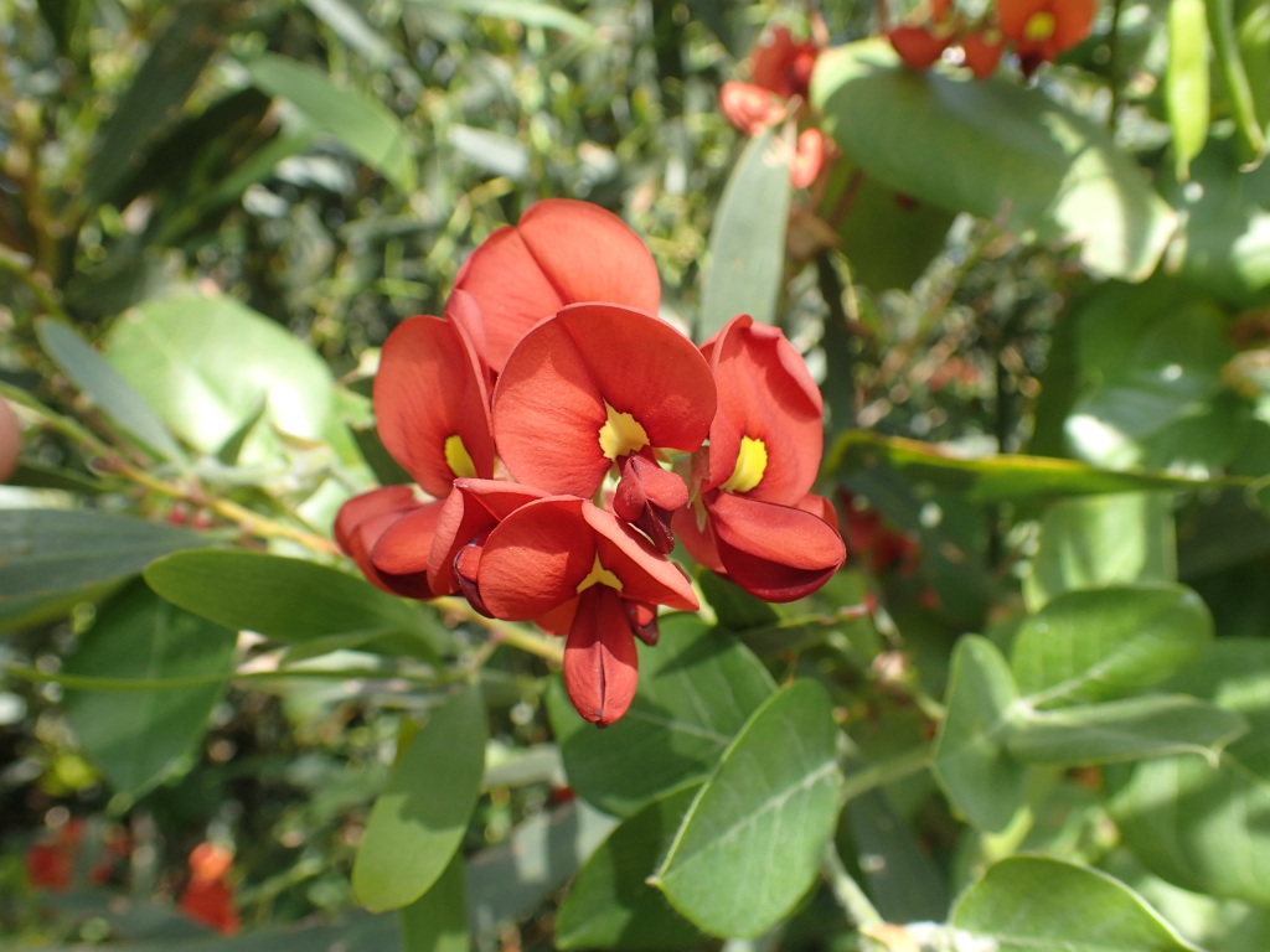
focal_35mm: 30
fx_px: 1101
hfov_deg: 60.0
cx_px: 635
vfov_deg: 46.8
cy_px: 476
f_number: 3.2
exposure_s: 1/200
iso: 100
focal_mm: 5.5
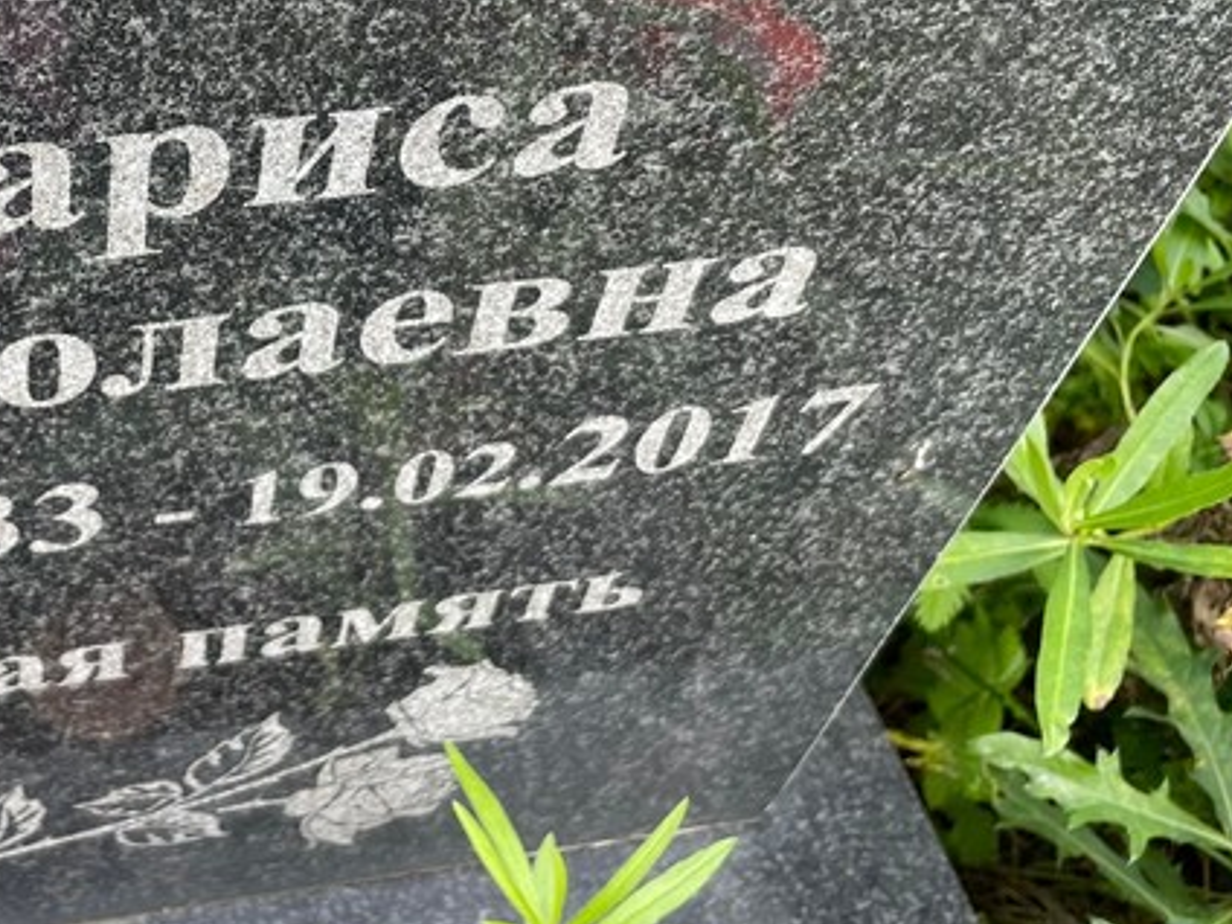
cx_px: 96
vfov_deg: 29.0
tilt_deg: -46.4
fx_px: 1744
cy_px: 171
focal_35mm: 49
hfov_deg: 36.2
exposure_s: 1/211
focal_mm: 4.2
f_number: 1.6
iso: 32
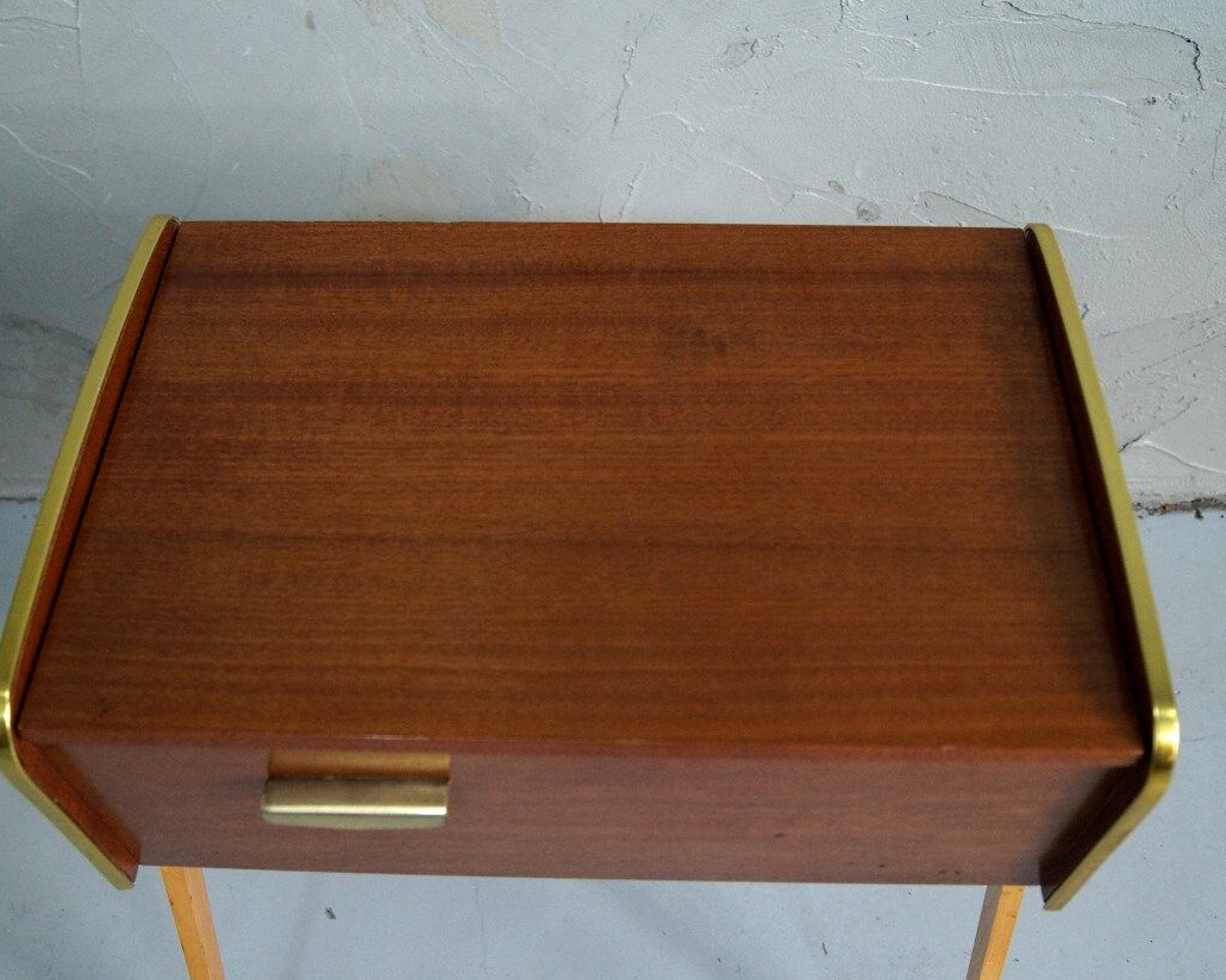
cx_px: 594
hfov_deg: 44.8
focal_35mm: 41
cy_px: 490
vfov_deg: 36.5
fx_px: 1488
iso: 1250
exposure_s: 1/160
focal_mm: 24
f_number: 4
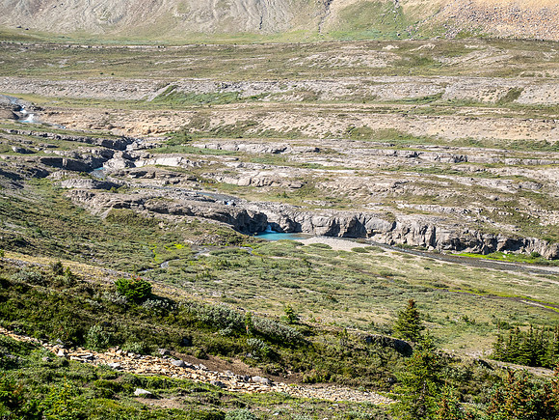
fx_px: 1034
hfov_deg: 30.3
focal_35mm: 64
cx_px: 280
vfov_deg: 22.9
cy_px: 210
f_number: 8
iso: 200
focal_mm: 32
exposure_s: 1/160
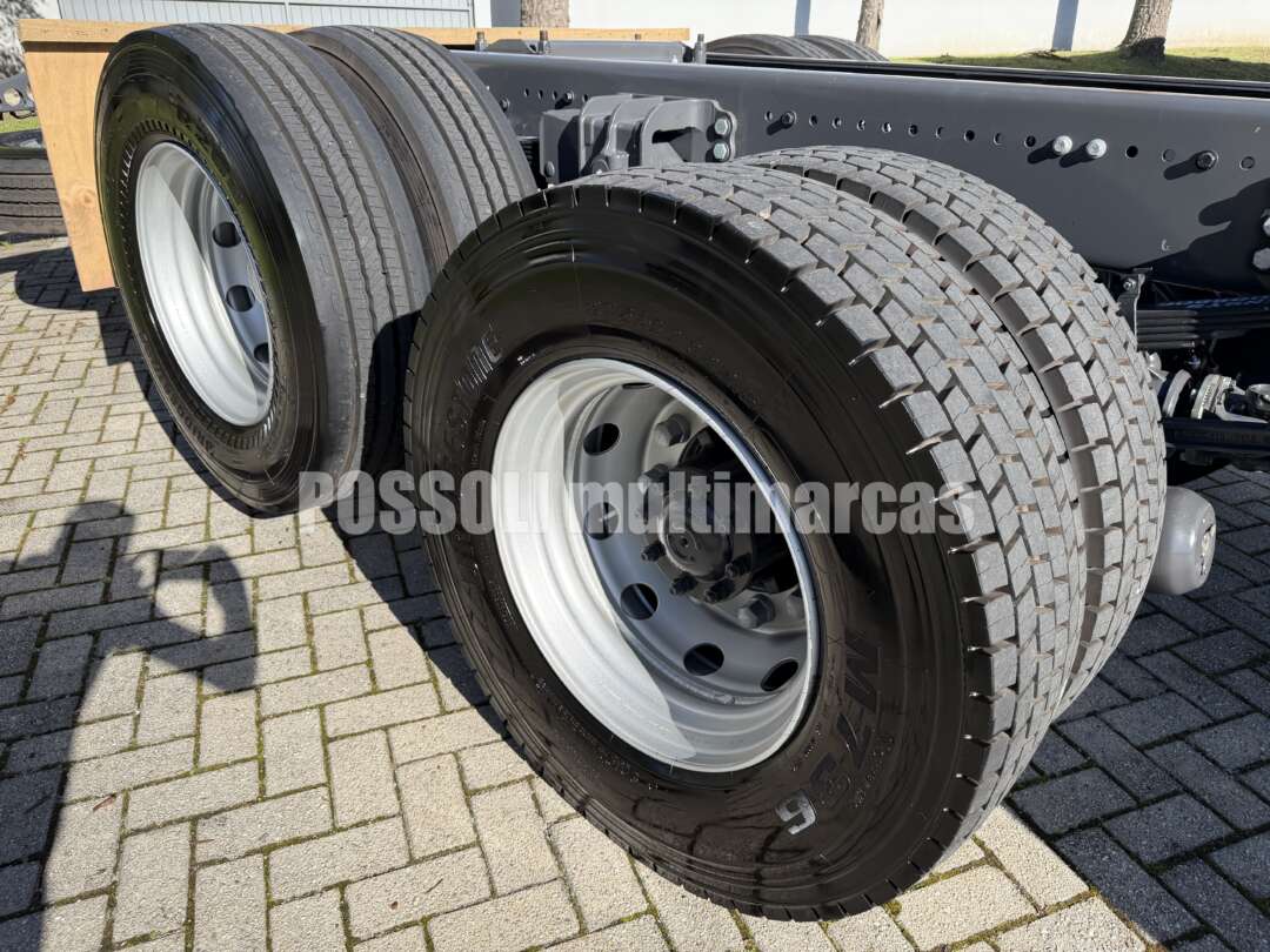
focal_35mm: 24
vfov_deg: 56.8
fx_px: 881
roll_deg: -0.3
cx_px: 635
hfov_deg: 71.6
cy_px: 476
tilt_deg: -23.7
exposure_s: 1/2525
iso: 100
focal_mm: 6.76
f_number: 1.78
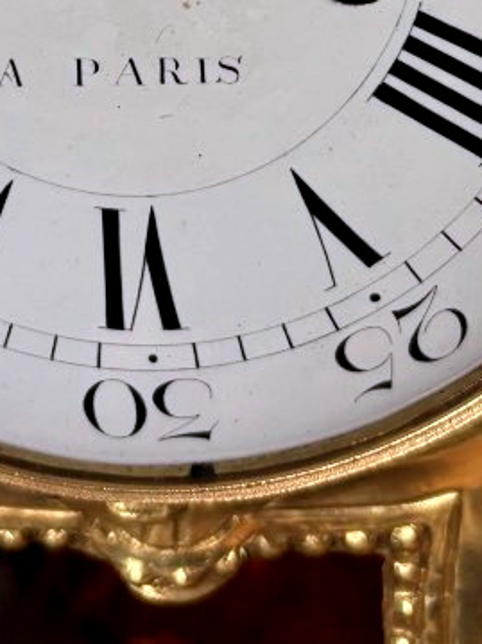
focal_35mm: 87
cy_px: -160
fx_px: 1616
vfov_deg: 20.8
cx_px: 152
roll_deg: -0.6
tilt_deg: -2.9
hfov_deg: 16.9
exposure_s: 1/121
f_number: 1.6
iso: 125
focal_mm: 5.96
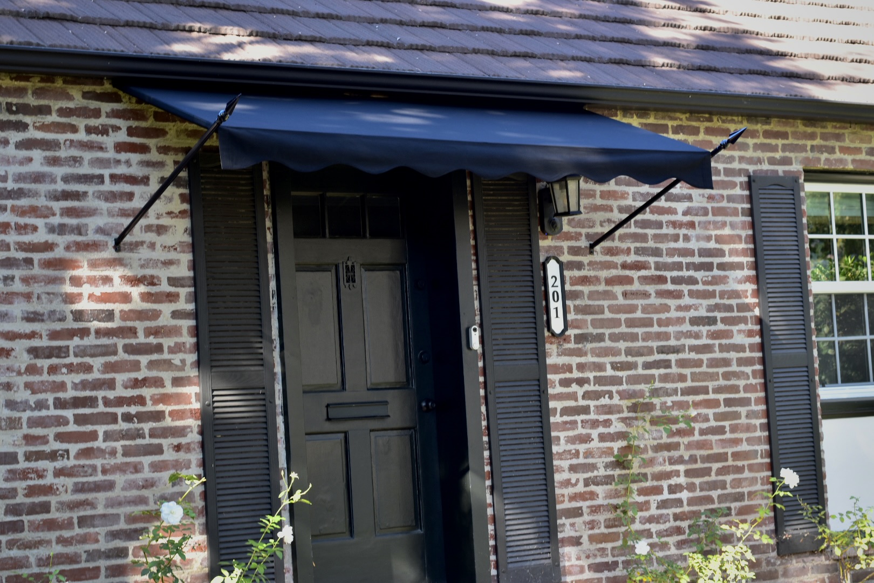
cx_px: 437
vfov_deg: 18.2
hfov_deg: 27.0
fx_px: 1821
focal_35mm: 75
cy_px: 292
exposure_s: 1/50
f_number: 5.6
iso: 160
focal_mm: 50
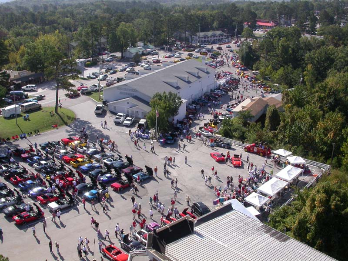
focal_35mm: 38
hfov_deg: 49.0
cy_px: 130
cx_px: 174
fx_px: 382
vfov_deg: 37.7
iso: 100
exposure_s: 1/284
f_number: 6.7
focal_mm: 7.85
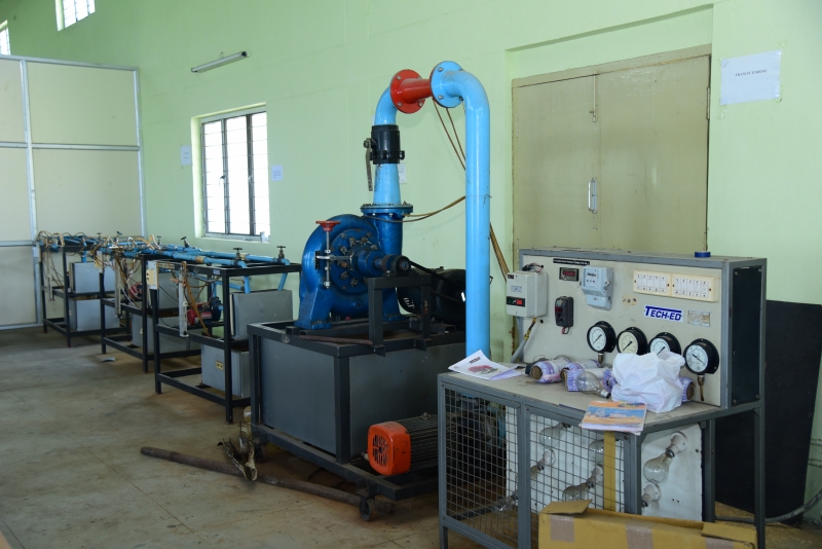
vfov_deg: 35.1
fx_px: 868
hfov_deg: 50.7
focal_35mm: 38
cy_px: 274
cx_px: 411
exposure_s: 1/125
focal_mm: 38
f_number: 4
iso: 1000
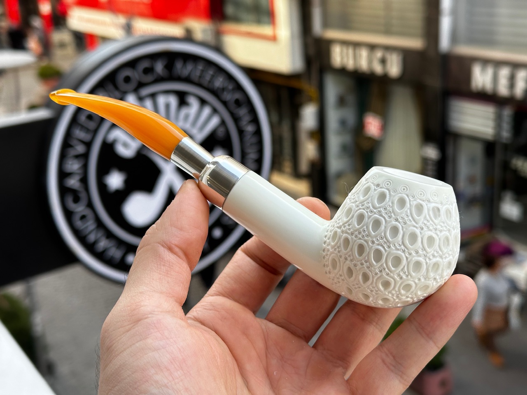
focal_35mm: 48
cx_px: 264
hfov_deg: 39.7
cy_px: 198
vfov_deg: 30.3
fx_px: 731
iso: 64
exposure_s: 1/341
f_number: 1.78
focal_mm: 6.86
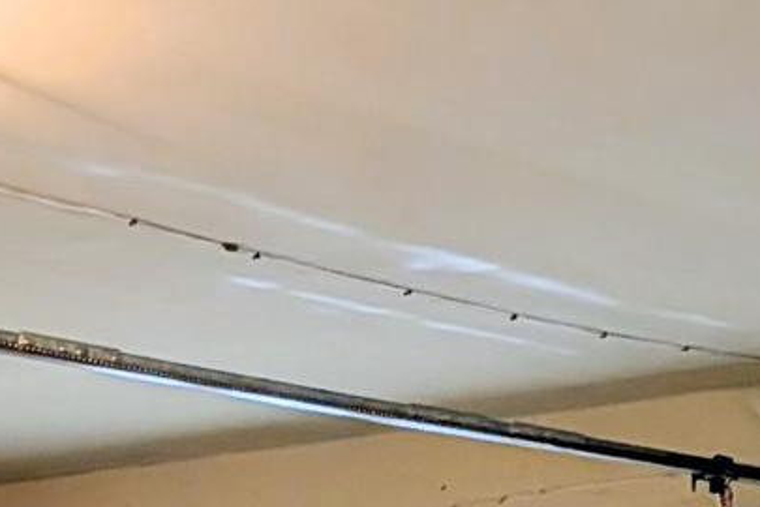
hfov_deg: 16.1
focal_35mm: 126
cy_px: 1348
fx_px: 2660
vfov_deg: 9.3
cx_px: 102
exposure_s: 1/120
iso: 23
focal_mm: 6.9
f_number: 1.68
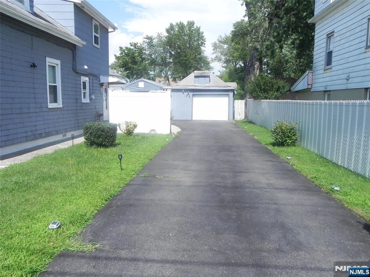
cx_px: 185
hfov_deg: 61.7
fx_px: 310
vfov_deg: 48.2
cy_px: 138
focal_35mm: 29
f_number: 7.1
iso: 160
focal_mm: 5.2
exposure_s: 1/304
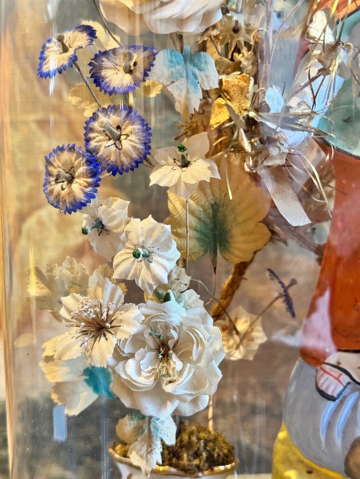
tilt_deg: -9.9
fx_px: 666
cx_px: 180
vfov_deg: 39.7
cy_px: 240
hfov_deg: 30.3
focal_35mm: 48
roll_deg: -2.0
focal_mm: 6.76
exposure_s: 1/50
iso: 200
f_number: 1.78
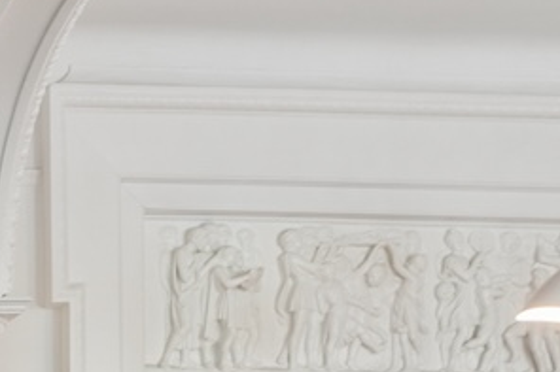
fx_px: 1788
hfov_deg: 14.8
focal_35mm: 115
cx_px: -545
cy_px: 675
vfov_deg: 11.1
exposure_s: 1
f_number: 8
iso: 100
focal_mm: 17
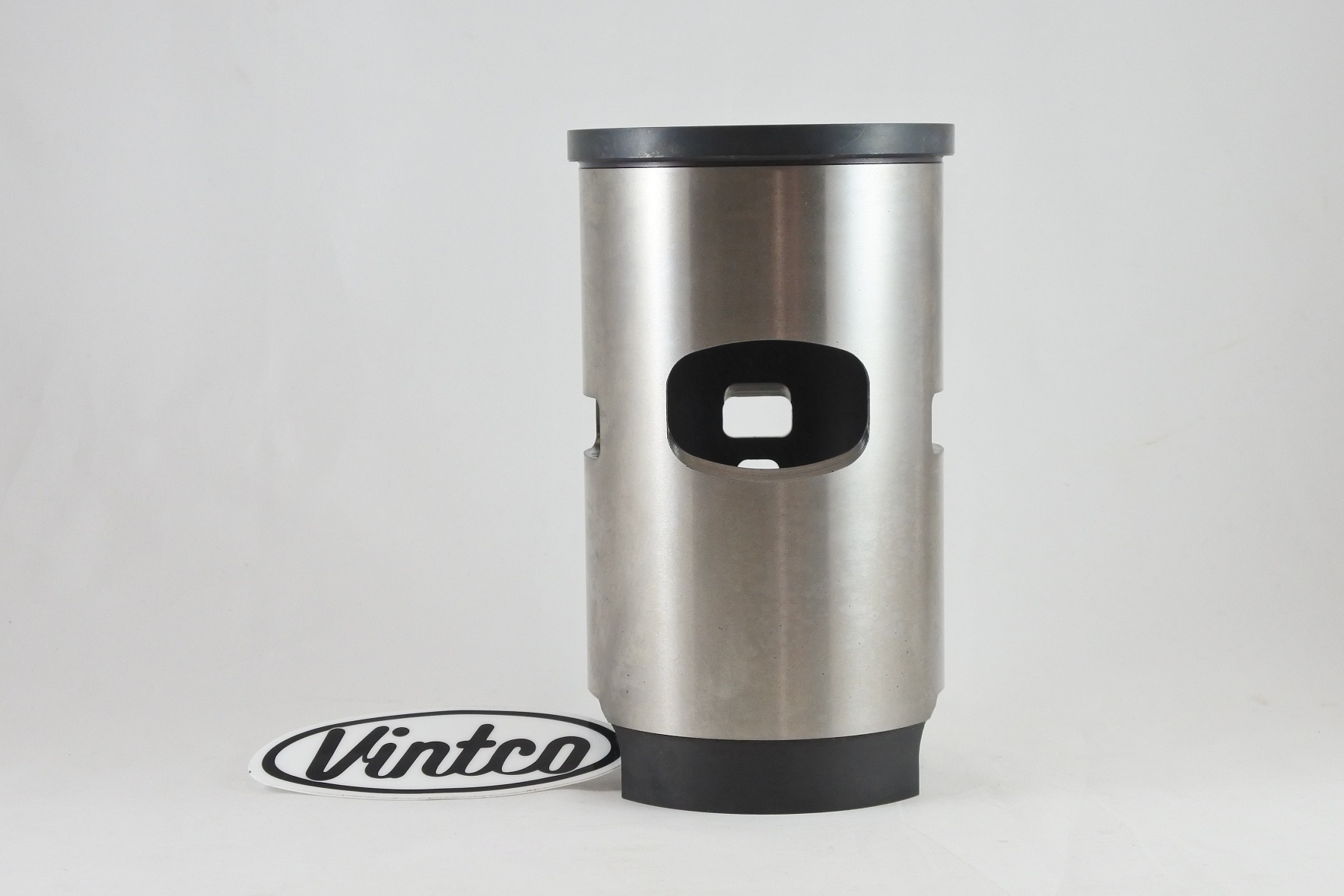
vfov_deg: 26.5
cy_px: 448
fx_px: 1904
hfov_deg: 38.9
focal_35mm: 51
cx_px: 672
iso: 500
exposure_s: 1/125
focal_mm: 18.9
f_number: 4.5
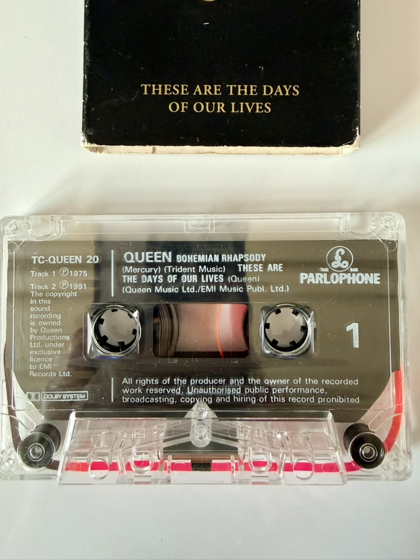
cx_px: 210
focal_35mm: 24
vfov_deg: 71.6
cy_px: 280
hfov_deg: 56.8
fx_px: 388
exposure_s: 1/99
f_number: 2.2
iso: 250
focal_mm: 2.22
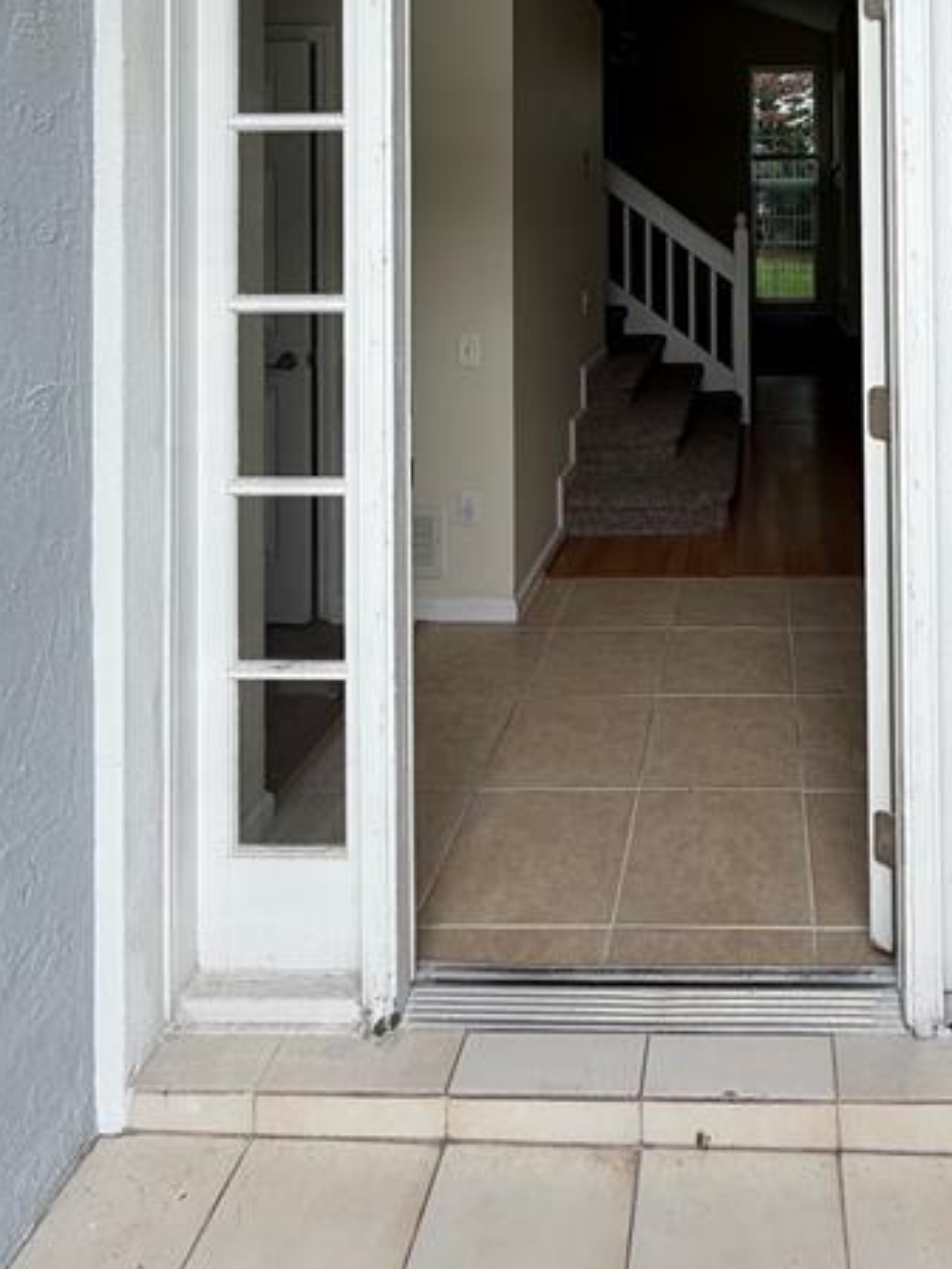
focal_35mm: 24
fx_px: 880
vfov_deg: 63.5
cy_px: 204
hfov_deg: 53.7
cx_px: 734
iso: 40
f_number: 2.2
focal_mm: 2.22
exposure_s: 1/554
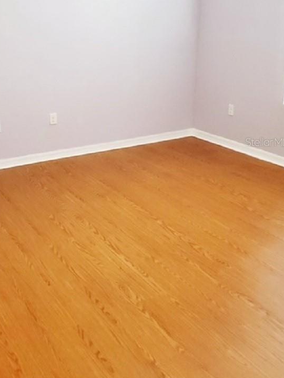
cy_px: 142
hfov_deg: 38.2
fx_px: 405
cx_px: 93
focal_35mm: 37
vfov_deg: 49.6
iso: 400
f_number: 2.4
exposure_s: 1/39
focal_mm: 4.3
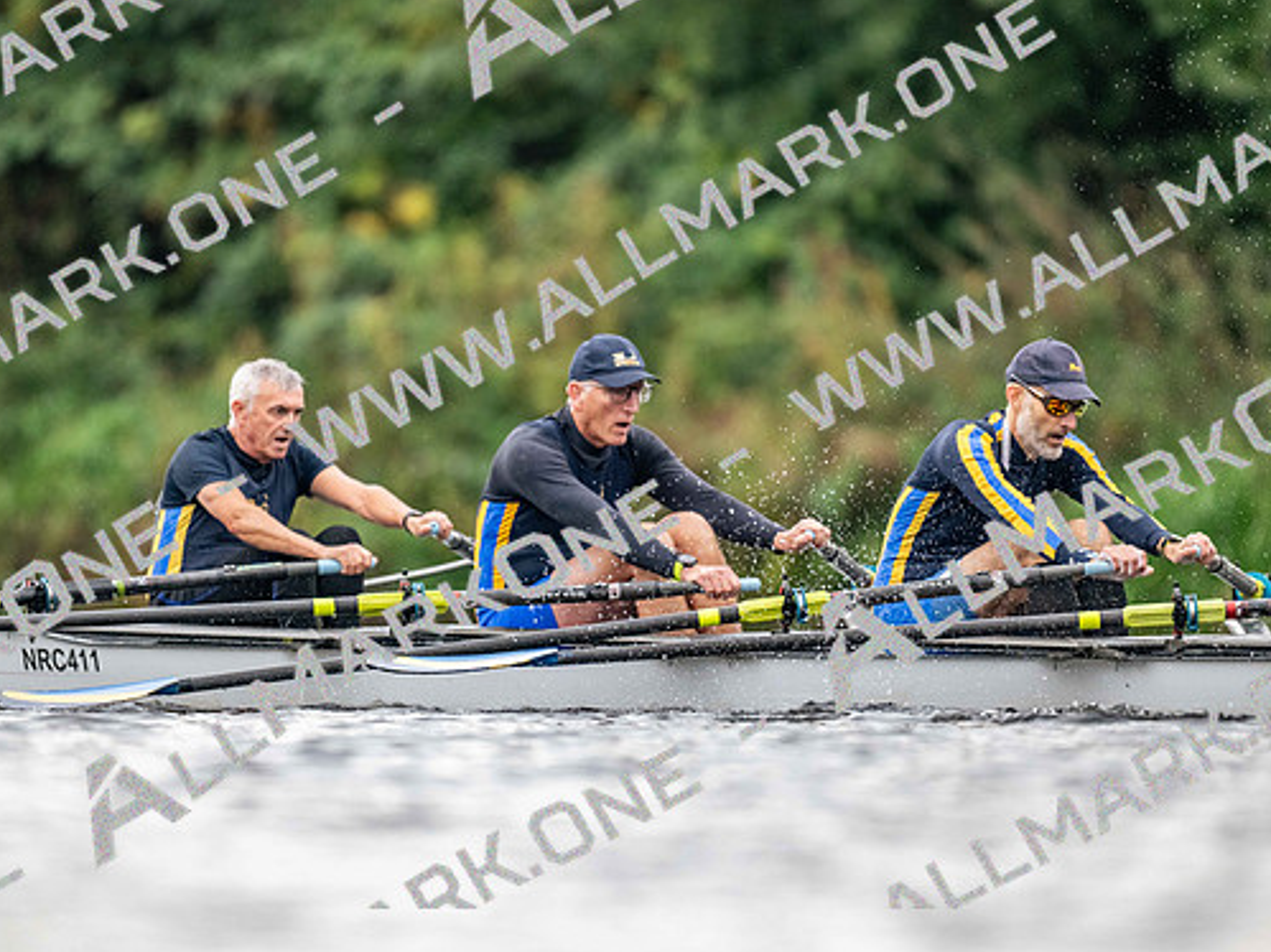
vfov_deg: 2.2
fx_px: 24631
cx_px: 604
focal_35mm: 671
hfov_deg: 3.0
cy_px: 472
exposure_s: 1/2500
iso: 3200
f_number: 4
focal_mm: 600
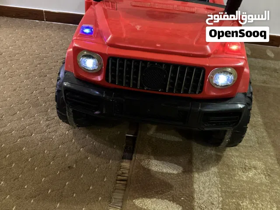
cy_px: 105
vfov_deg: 56.8
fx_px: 194
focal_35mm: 24
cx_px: 140
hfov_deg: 71.6
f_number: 1.78
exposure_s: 1/30
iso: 1000
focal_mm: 6.86
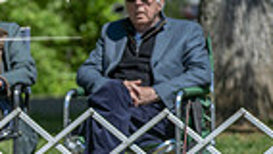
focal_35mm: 579
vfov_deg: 2.1
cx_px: -256
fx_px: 4193
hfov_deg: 3.7
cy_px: 141
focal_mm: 135
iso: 200
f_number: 5
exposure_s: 1/1000
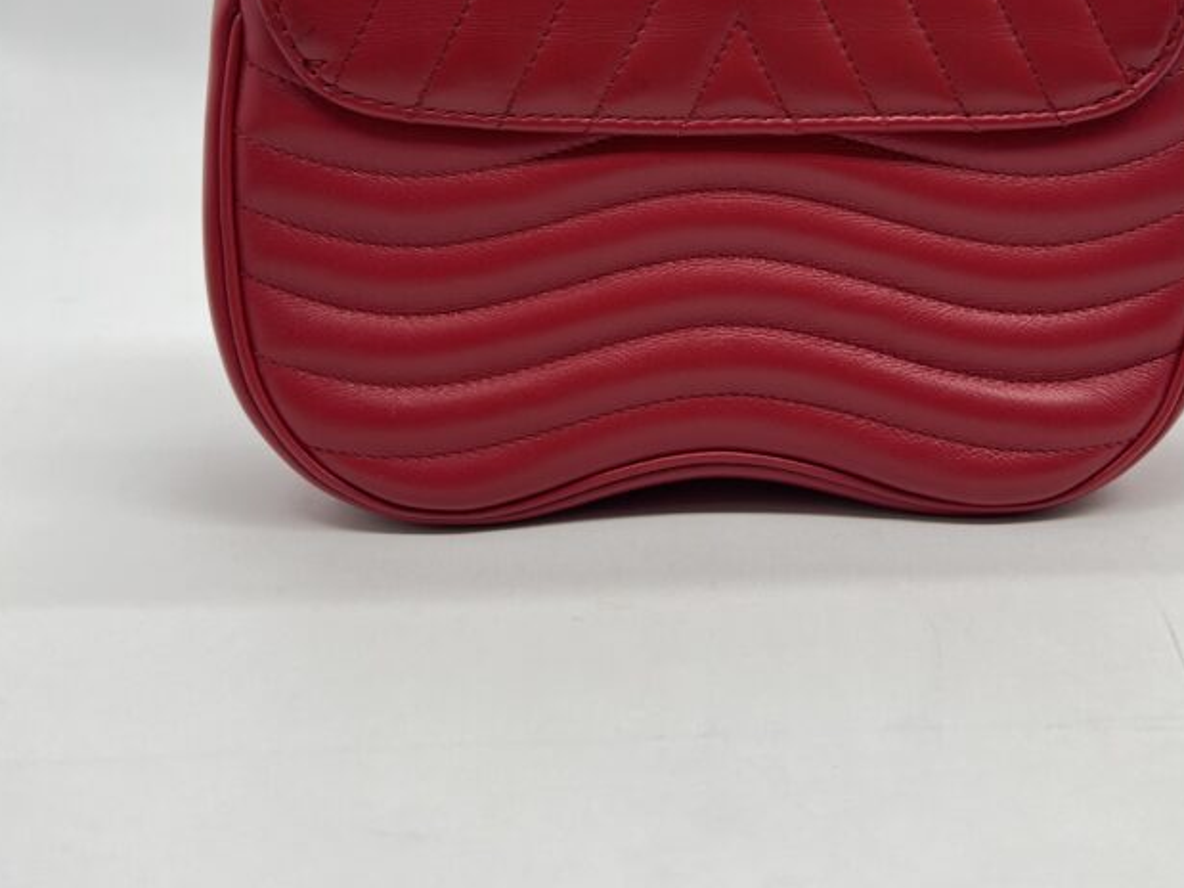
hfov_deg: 43.6
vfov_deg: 32.2
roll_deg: +1.7
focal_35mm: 43
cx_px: 721
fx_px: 1470
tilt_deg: -10.9
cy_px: 122
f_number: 1.5
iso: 32
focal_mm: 5.7
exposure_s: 1/100
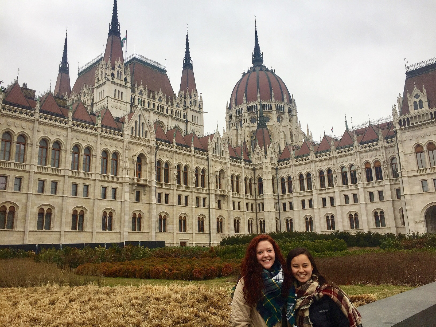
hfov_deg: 61.6
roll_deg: +1.3
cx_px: 218
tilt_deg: +13.7
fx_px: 365
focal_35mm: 29
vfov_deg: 48.3
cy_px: 164
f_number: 2.2
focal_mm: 4.15
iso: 32
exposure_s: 1/476
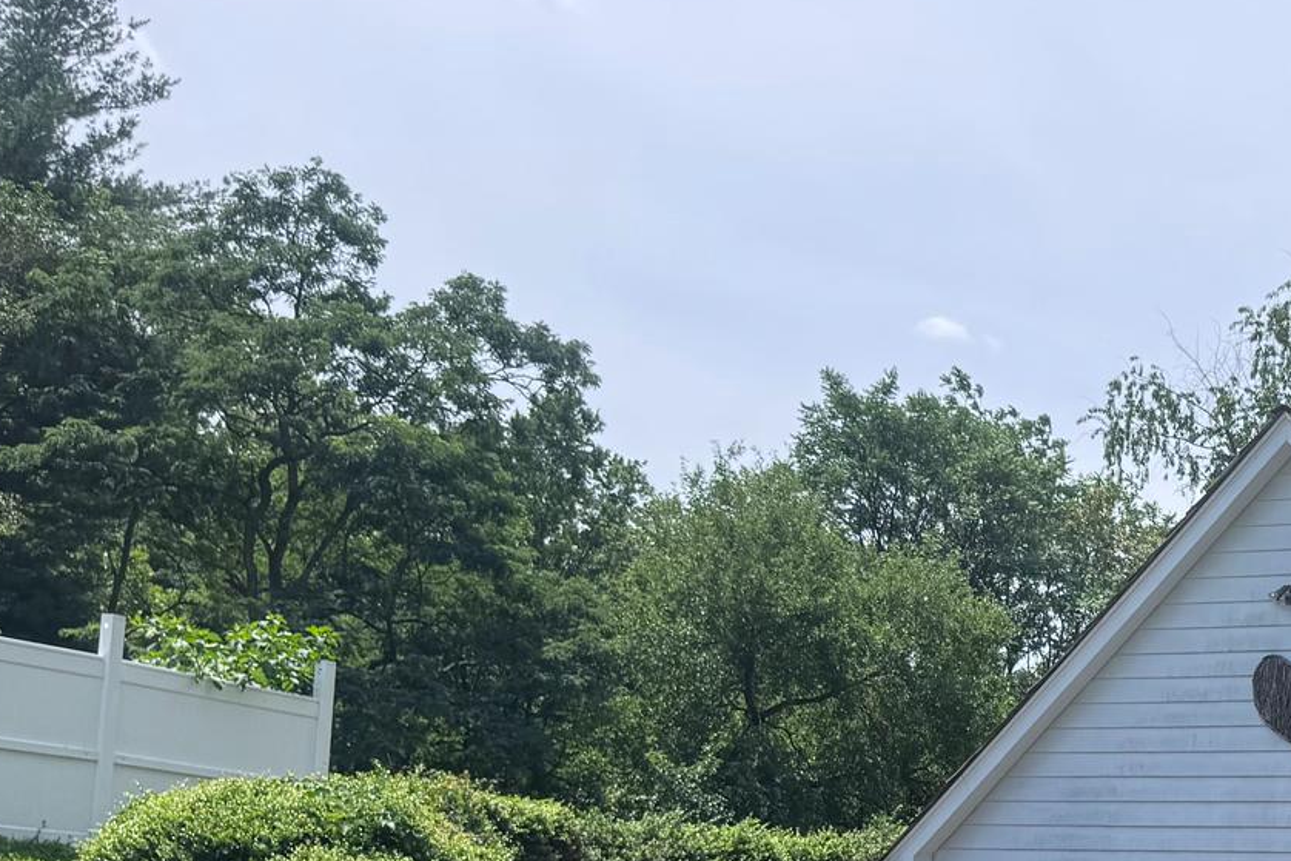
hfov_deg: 29.7
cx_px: 1407
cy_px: 839
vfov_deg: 21.6
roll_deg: -2.1
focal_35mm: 61
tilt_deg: +2.7
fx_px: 2188
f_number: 1.78
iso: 80
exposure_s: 1/3597
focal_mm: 6.76
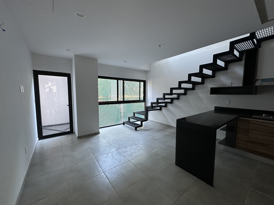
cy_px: 102
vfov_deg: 85.7
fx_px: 111
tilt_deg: -4.6
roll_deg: -0.3
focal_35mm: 14
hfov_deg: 102.1
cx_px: 137
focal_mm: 2.22
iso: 200
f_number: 2.2
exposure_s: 1/60
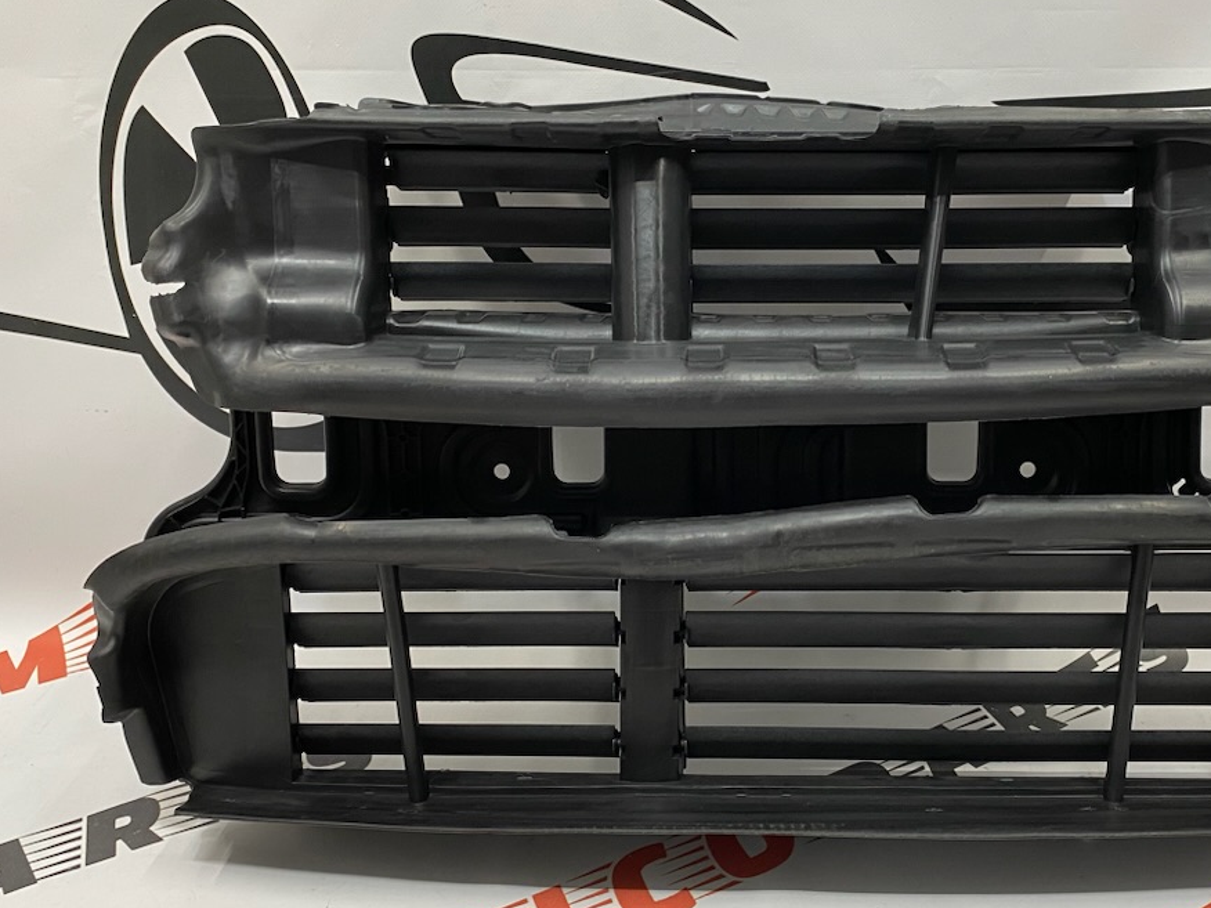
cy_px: 435
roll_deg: +0.5
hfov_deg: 48.5
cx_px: 766
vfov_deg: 37.7
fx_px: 1329
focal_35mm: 38
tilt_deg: -22.5
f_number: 1.8
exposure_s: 1/50
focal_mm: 4.25
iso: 100
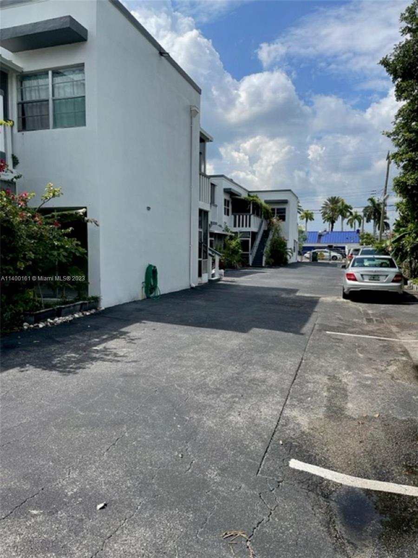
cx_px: 209
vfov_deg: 67.3
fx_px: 419
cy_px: 279
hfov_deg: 53.1
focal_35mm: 26
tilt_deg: -4.1
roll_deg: -0.3
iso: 32
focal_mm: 4.2
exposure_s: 1/3861
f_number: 1.6
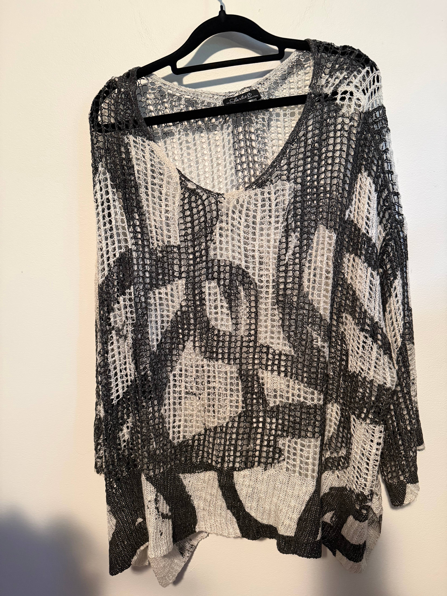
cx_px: 224
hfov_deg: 56.8
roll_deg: +3.3
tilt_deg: -8.9
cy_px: 298
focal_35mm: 24
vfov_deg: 71.6
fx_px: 413
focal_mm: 6.76
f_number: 1.78
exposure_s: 1/60
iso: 400
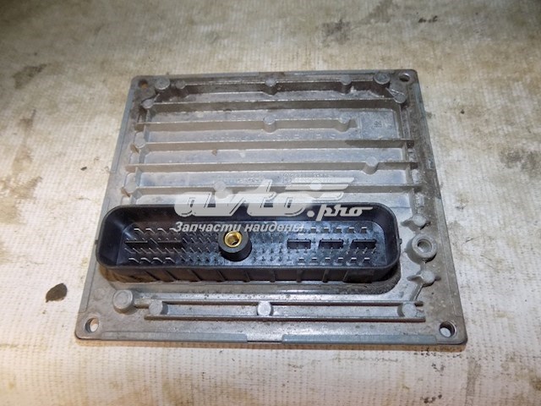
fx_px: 359
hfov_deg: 73.9
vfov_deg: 58.9
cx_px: 270
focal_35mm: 23
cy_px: 203
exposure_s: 1/30
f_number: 3.1
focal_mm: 4
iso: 200
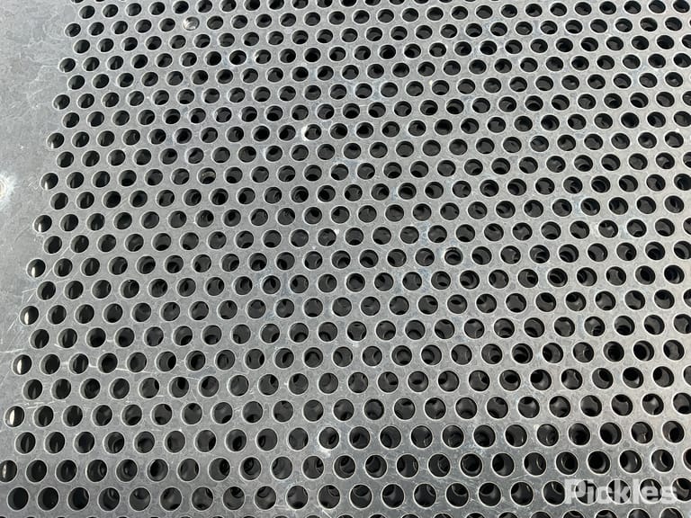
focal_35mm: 29
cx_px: 346
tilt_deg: -72.3
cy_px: 259
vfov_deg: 48.2
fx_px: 579
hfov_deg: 61.7
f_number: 1.8
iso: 16
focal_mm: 3
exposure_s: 1/209
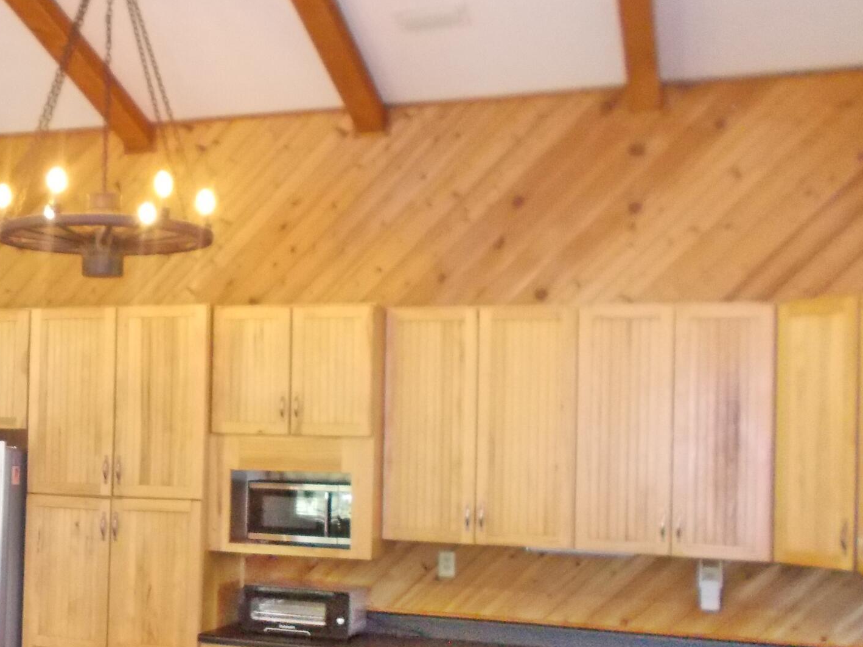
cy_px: 389
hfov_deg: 33.0
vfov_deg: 26.5
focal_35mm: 55
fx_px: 1371
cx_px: 77
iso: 500
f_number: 3.2
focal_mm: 4.6
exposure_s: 1/25
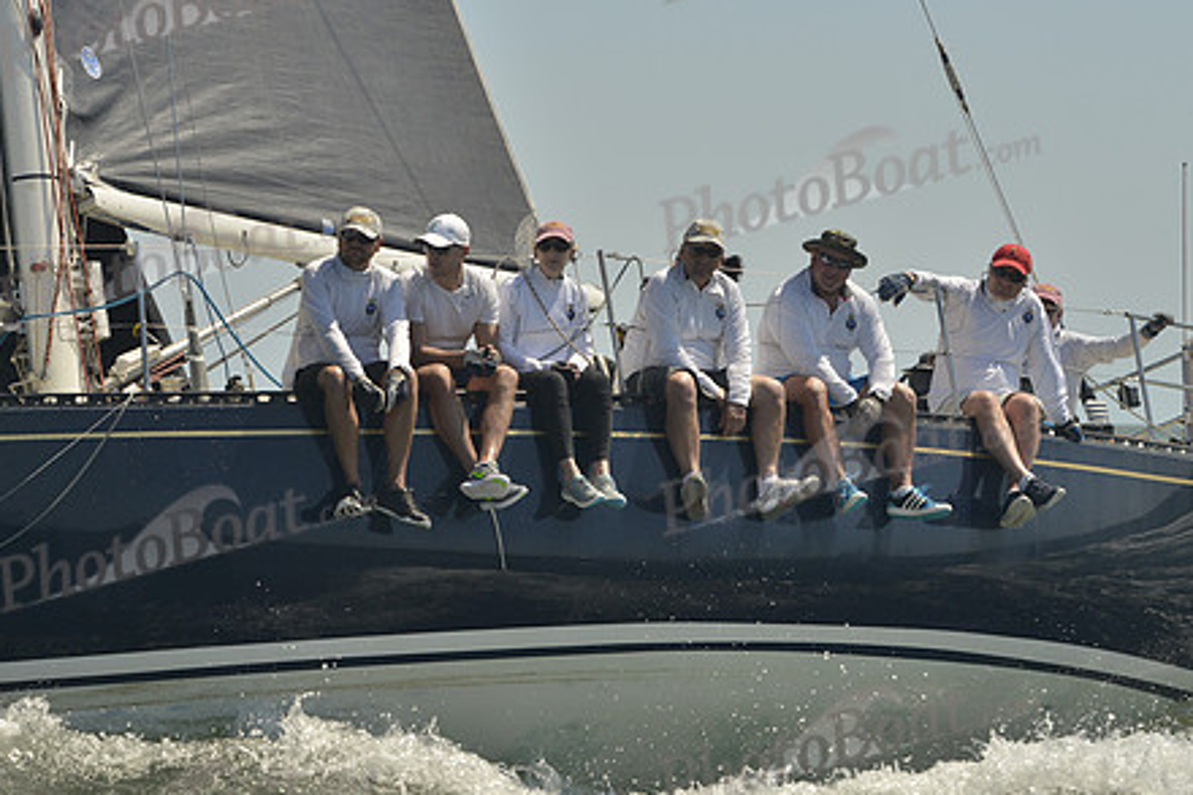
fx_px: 5068
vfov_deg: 9.0
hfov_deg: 13.4
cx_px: 521
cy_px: 362
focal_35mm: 153
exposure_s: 1/1000
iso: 280
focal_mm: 116
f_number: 7.1
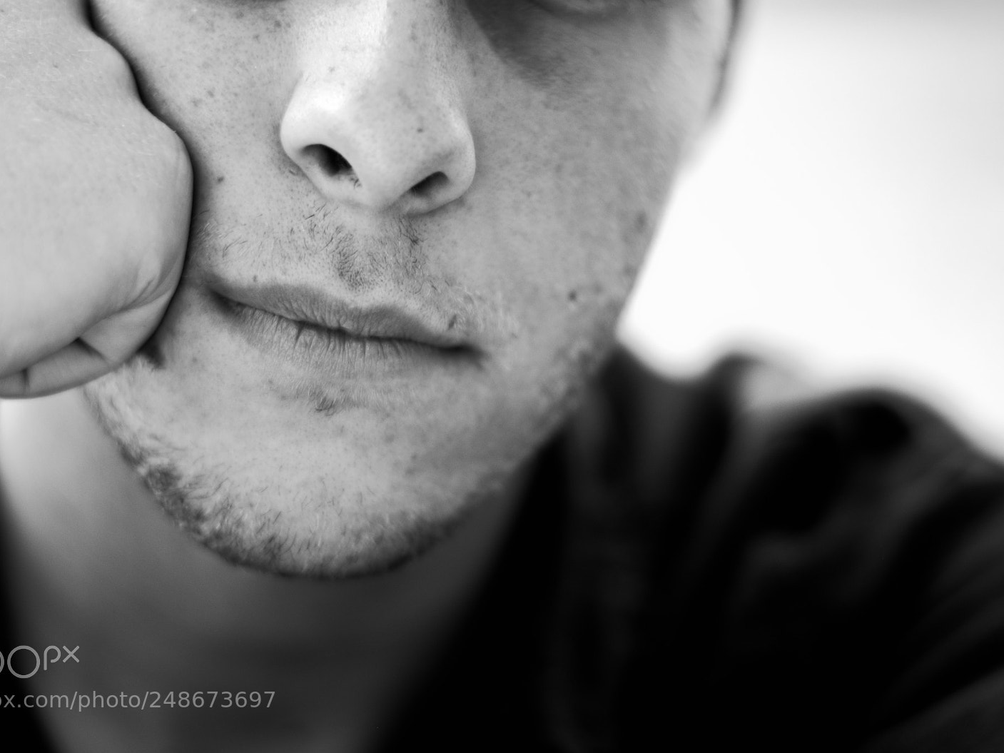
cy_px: 375
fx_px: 2378
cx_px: 473
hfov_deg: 23.8
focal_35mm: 82
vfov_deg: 18.0
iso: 200
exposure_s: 1/80
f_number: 1.8
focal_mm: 50
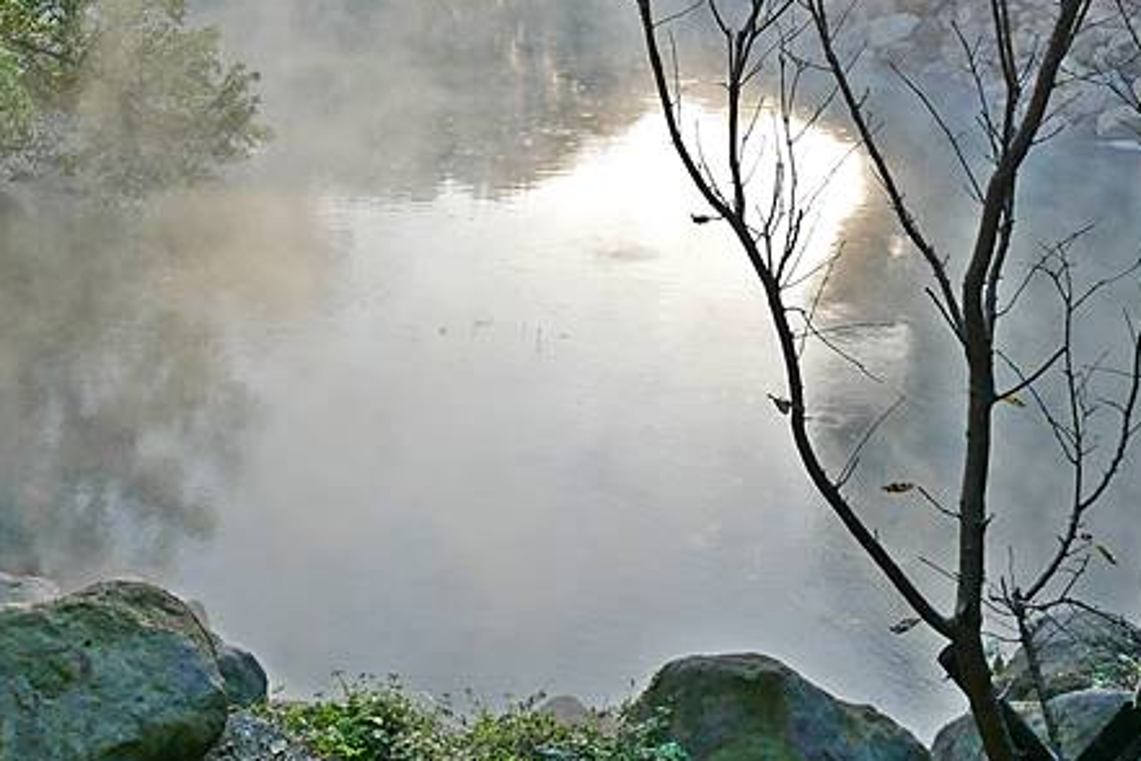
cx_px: 277
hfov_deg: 30.0
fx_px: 2092
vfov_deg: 19.2
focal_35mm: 66
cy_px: -198
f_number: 2.8
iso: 200
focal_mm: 14
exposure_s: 1/500
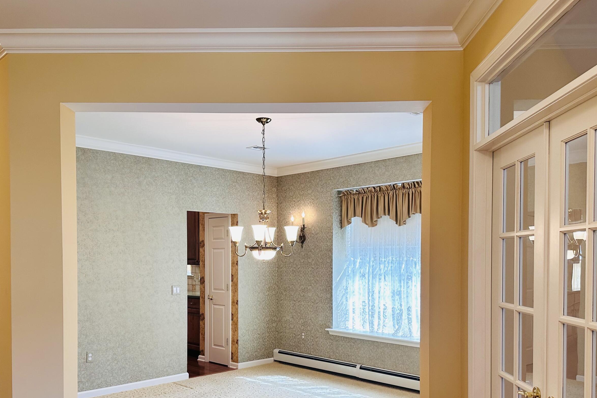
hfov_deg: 58.7
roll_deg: +0.0
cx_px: 288
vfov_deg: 40.5
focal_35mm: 32
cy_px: 270
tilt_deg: -1.4
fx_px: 531
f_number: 1.78
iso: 160
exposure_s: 1/120
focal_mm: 6.86
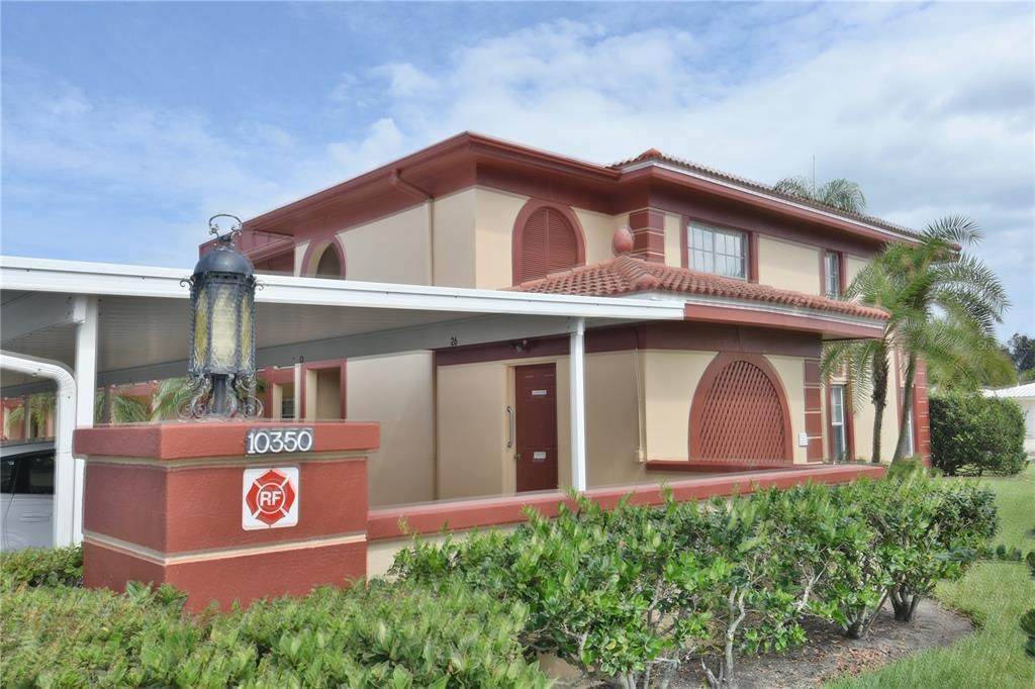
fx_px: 862
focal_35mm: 30
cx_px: 518
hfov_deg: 61.9
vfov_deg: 43.6
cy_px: 344
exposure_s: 1/400
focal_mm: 20
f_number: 9
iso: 400
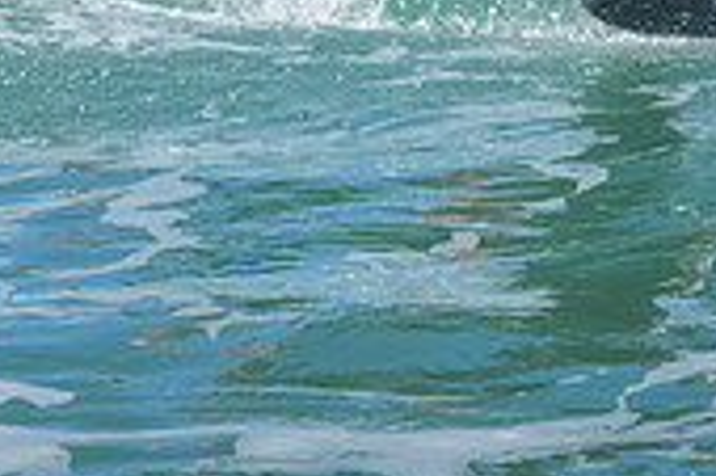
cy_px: -166
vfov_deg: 0.6
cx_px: 295
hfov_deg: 0.9
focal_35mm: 2254
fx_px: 44786
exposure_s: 1/2000
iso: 3600
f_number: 11
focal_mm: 660
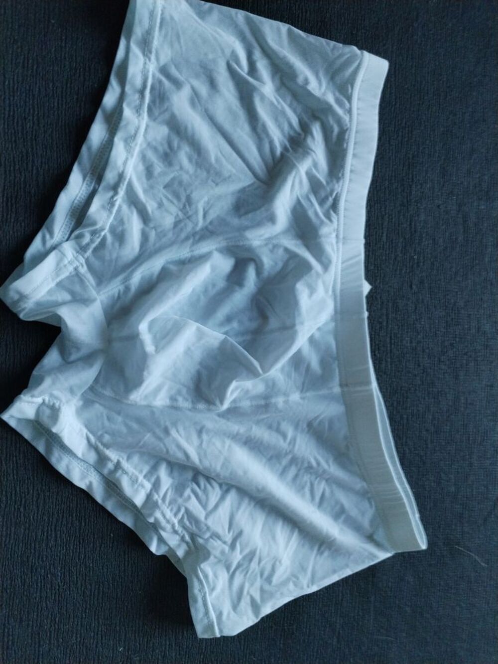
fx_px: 556
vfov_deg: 61.7
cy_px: 332
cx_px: 249
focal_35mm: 29
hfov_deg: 48.2
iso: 439
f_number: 1.8
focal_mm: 4.75
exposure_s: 1/33.3
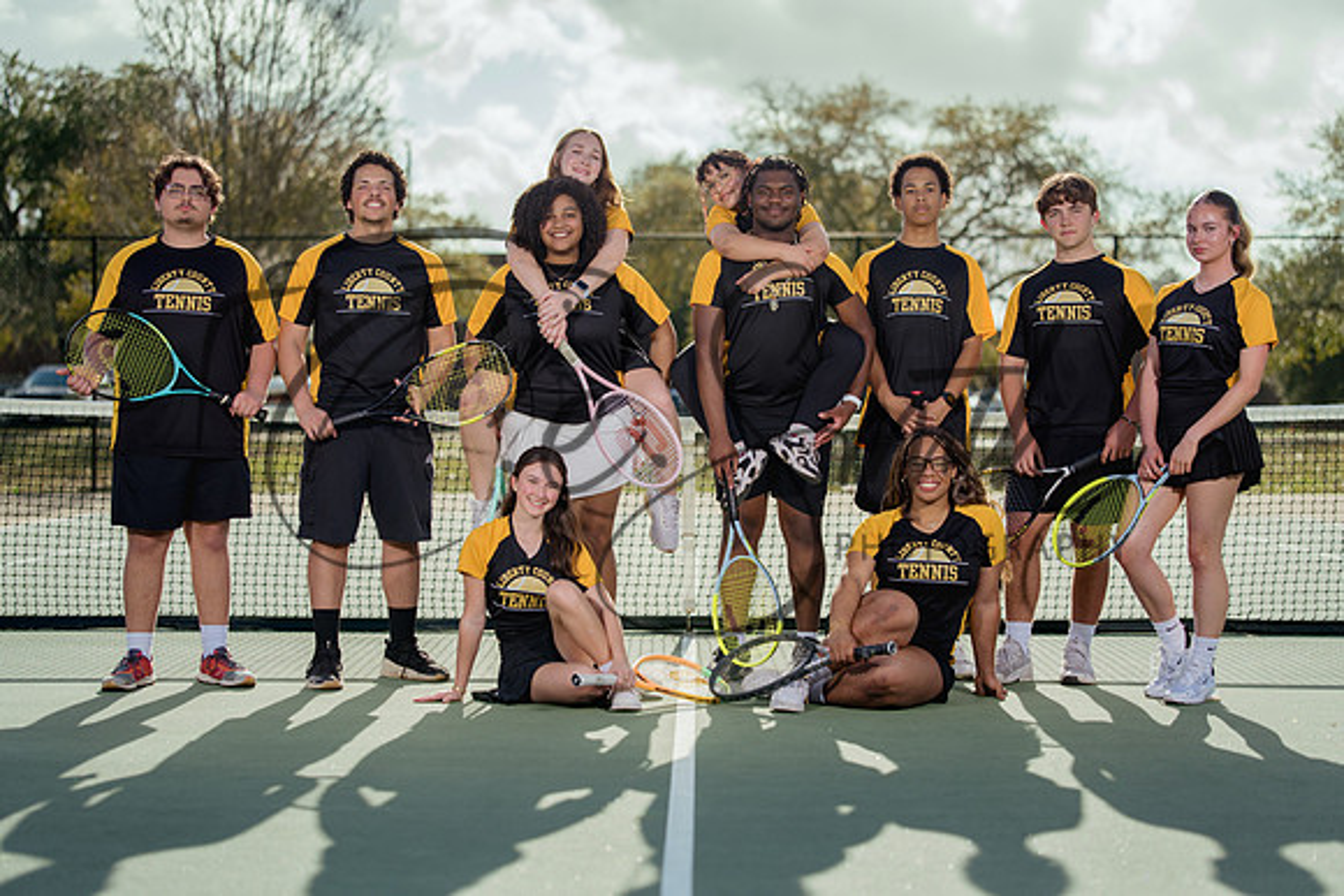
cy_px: 448
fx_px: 2352
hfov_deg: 31.9
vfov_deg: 21.6
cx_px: 672
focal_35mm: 63
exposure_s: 1/8000
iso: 200
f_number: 2
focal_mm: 63
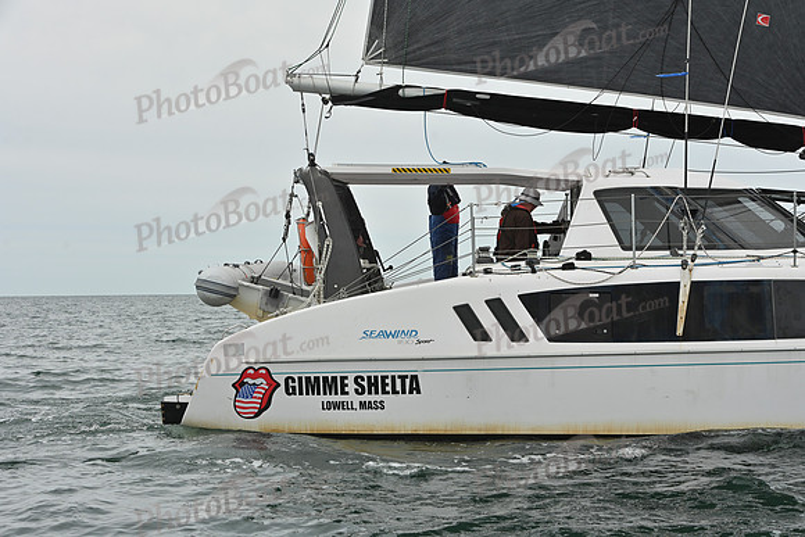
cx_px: 402
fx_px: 1677
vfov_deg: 18.2
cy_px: 268
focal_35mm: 75
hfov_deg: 27.0
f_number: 8
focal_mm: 75
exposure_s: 1/1250
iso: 320
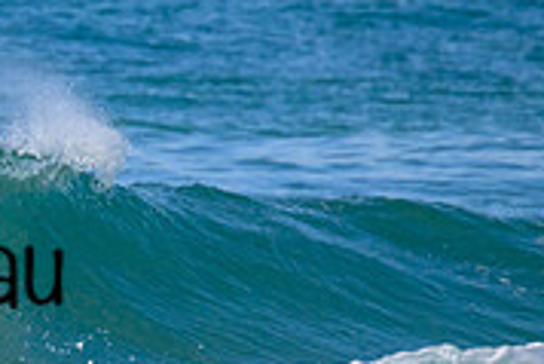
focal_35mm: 2607
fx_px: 39426
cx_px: -260
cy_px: 234
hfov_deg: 0.8
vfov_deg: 0.5
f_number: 11
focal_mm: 800
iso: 1250
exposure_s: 1/2000
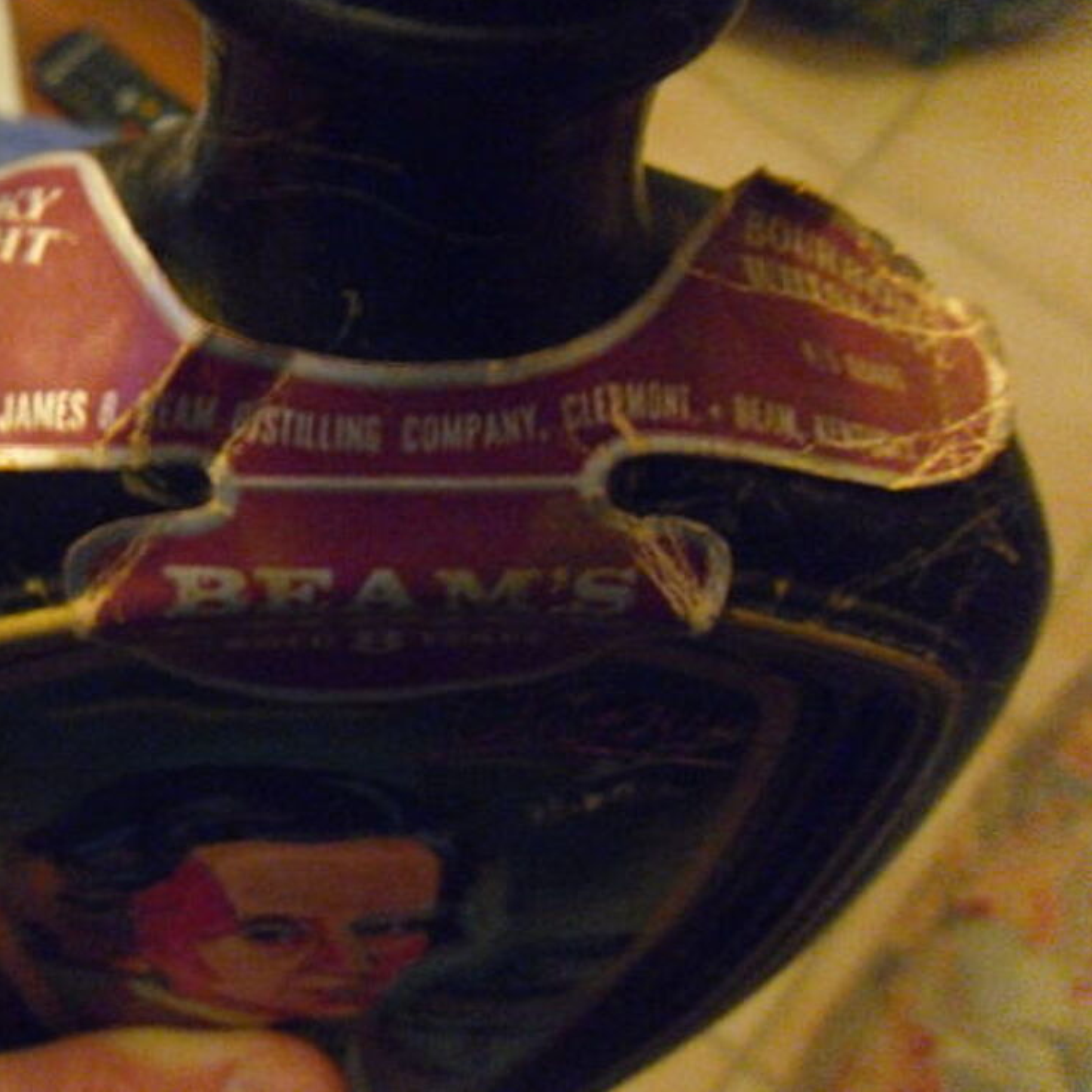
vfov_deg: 40.0
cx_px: 359
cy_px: 538
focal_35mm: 42
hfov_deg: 39.5
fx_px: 1499
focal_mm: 6.3
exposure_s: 1/8
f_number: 3.5
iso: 800
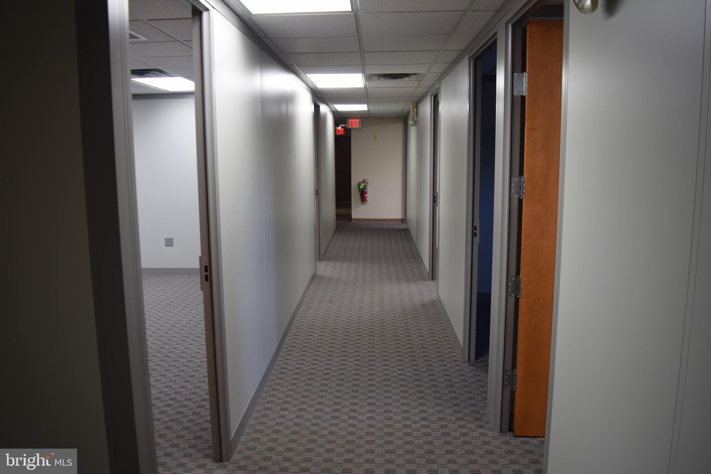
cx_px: 356
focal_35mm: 27
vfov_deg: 47.9
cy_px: 237
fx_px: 533
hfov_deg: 67.4
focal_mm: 18
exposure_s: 1/8
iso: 100
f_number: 4
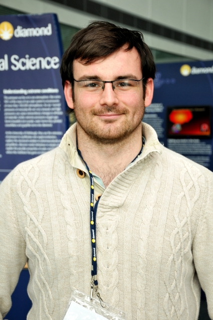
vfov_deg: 27.0
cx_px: 106
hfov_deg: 18.1
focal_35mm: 75
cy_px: 160
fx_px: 667
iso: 320
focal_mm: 50
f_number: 5.6
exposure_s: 1/40
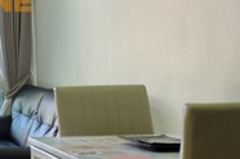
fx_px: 520
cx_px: -122
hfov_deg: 21.7
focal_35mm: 78
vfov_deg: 17.2
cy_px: 10
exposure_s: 1/25
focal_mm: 16
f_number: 4
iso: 200
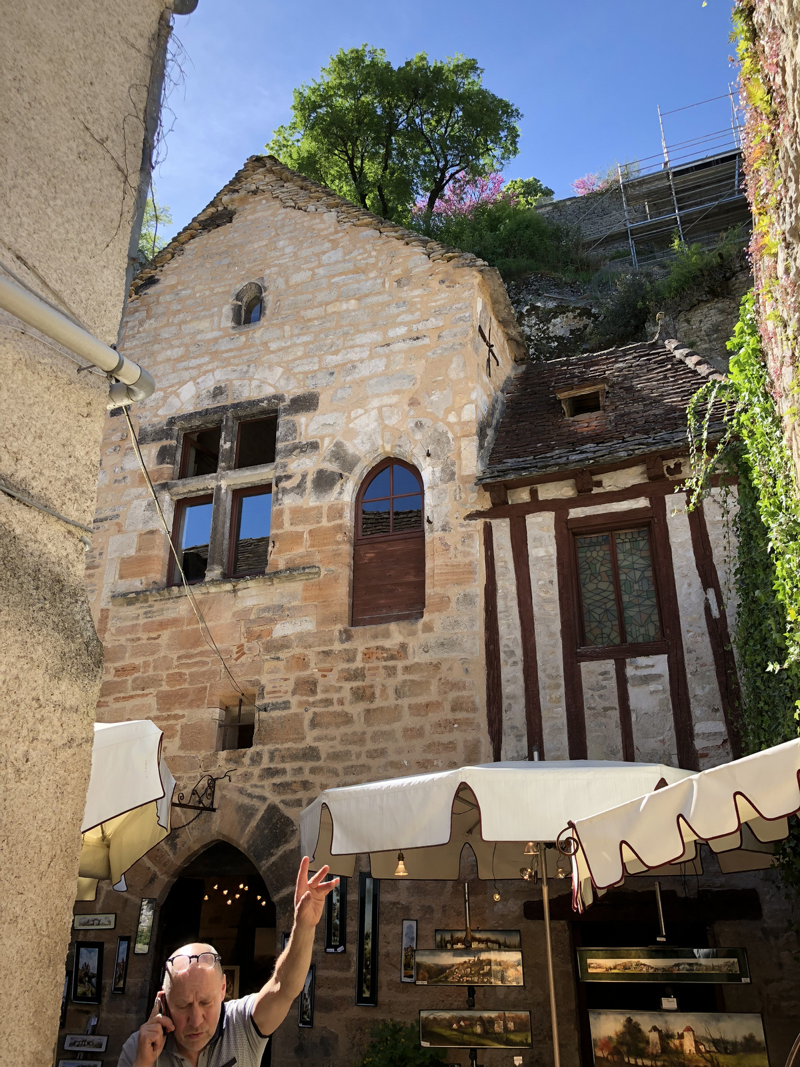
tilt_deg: +25.8
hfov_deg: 49.7
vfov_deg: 63.4
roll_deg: -0.1
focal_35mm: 28
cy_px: 534
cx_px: 400
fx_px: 863
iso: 20
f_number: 1.8
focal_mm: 4
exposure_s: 1/432
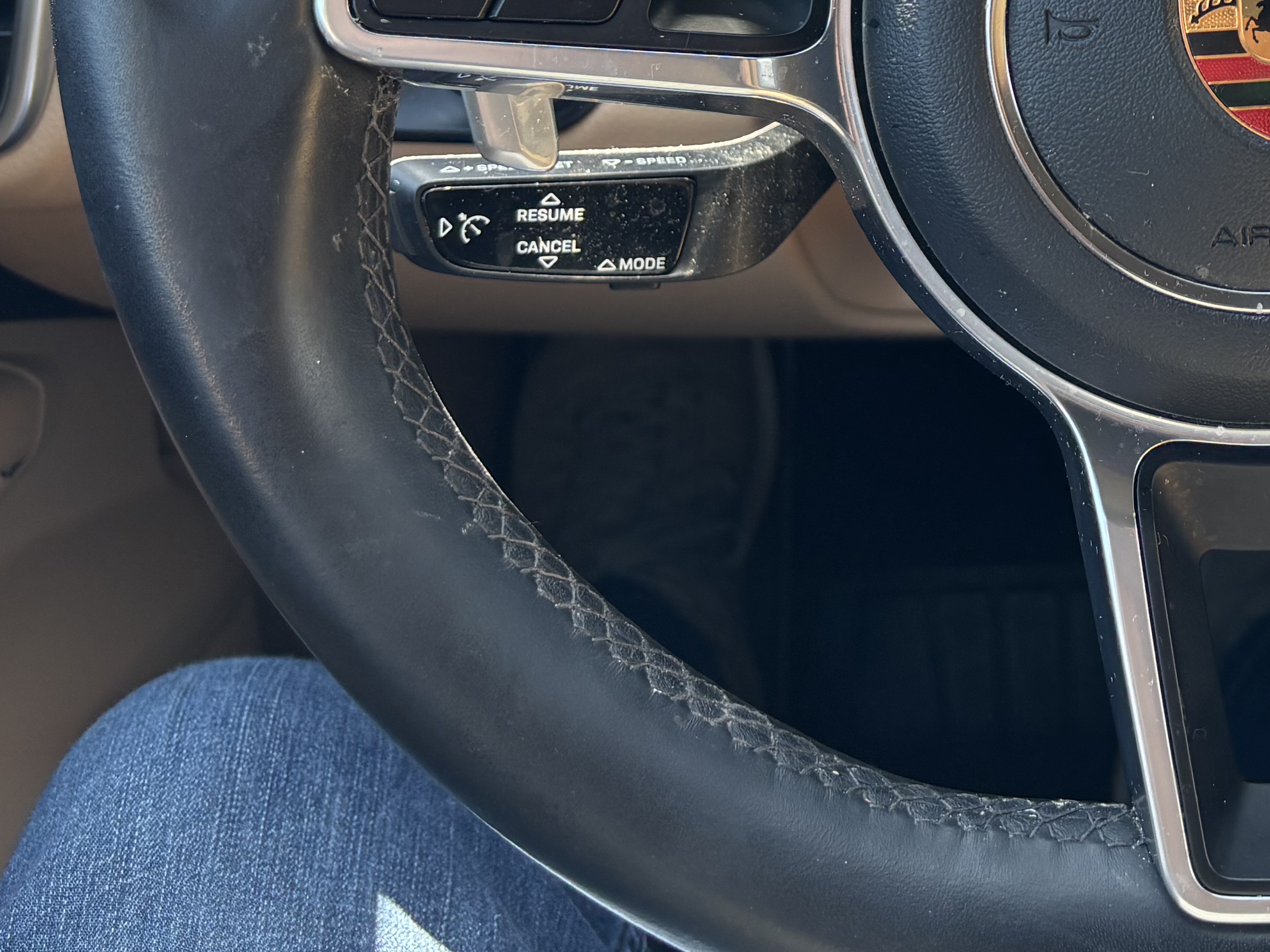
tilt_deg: -25.7
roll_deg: -0.2
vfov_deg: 22.4
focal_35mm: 61
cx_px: 1190
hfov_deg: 30.0
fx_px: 2238
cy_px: -147
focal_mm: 5.96
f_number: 1.6
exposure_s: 1/121
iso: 64
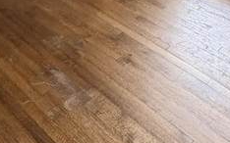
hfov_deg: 33.5
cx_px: 122
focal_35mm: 61
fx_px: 382
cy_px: -116
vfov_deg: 17.3
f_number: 2.2
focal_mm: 2.22
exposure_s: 1/121
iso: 200
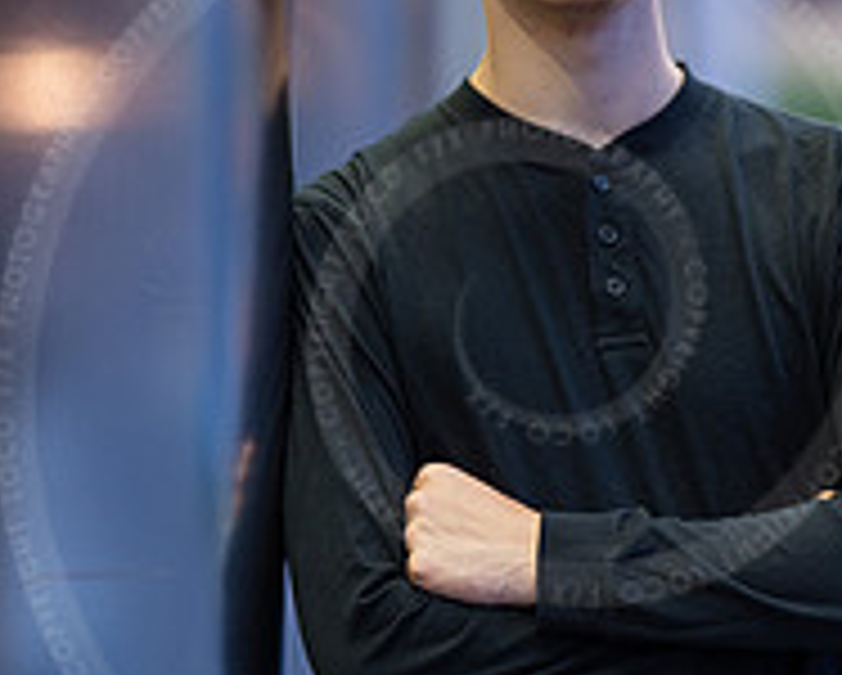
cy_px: 414
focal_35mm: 192
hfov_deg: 10.0
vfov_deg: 8.1
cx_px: 599
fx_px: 4790
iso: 1000
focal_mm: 85
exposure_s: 1/200
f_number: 1.2
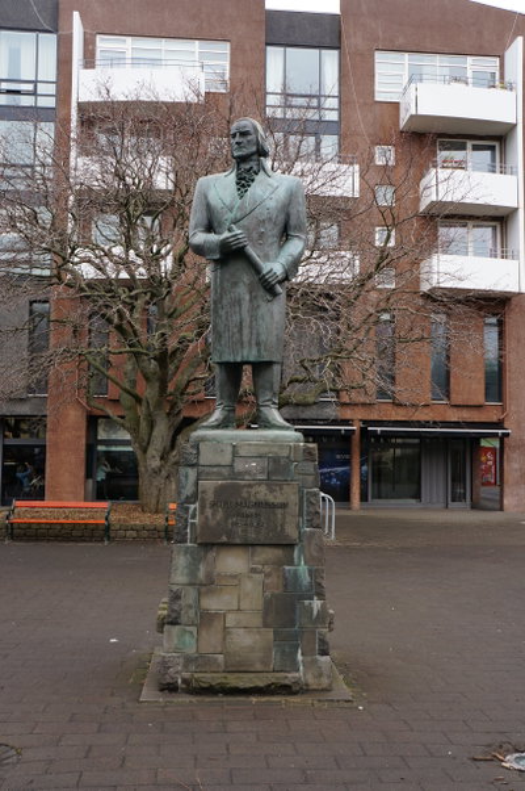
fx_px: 756
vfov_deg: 55.2
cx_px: 262
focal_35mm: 34
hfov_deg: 38.3
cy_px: 396
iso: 100
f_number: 7.1
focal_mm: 23
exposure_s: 1/60
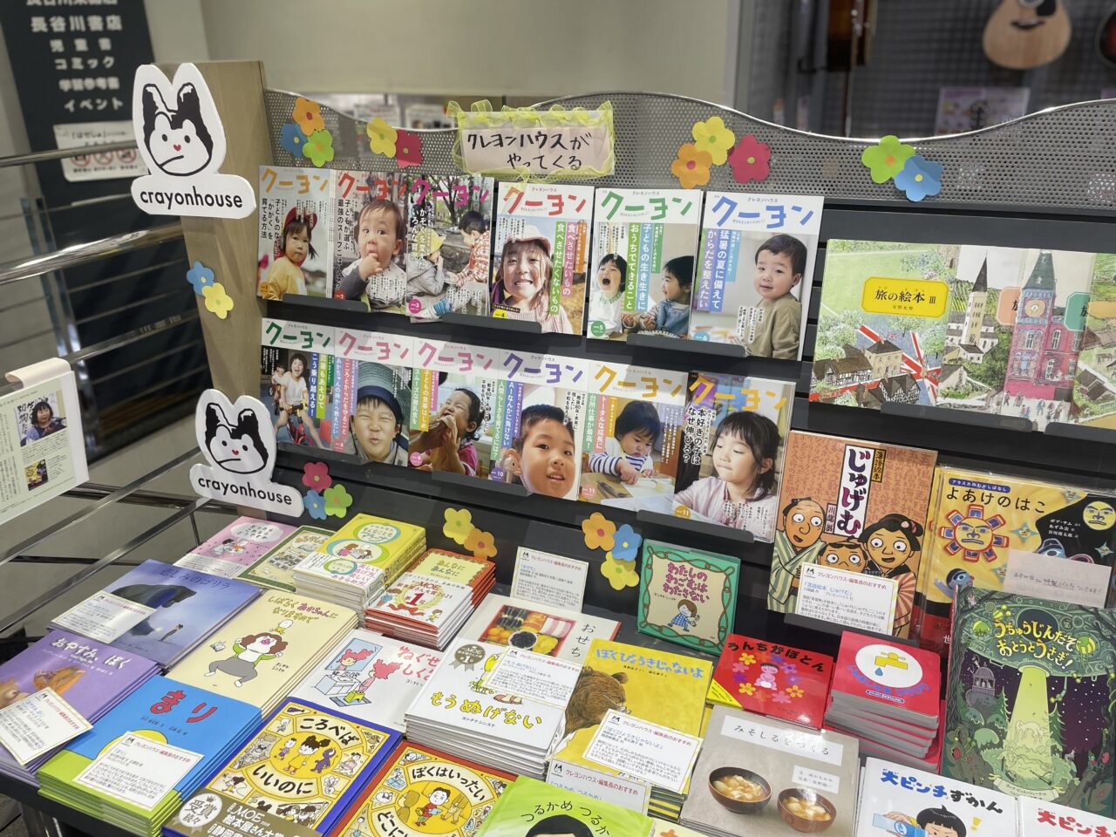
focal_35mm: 26
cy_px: 418
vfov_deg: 53.1
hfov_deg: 67.3
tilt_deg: -23.8
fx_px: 838
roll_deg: +1.4
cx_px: 558
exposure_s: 1/100
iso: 50
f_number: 1.6
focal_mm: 4.2
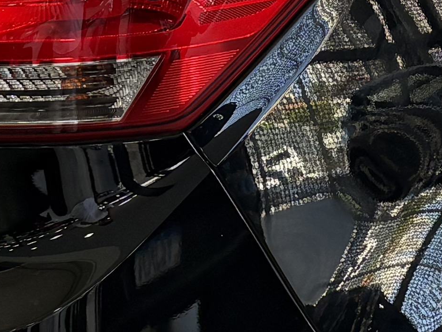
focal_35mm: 159
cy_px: 157
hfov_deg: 12.3
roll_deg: +0.5
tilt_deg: -17.2
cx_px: 445
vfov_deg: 9.3
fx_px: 2031
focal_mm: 5.96
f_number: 1.6
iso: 64
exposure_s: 1/135
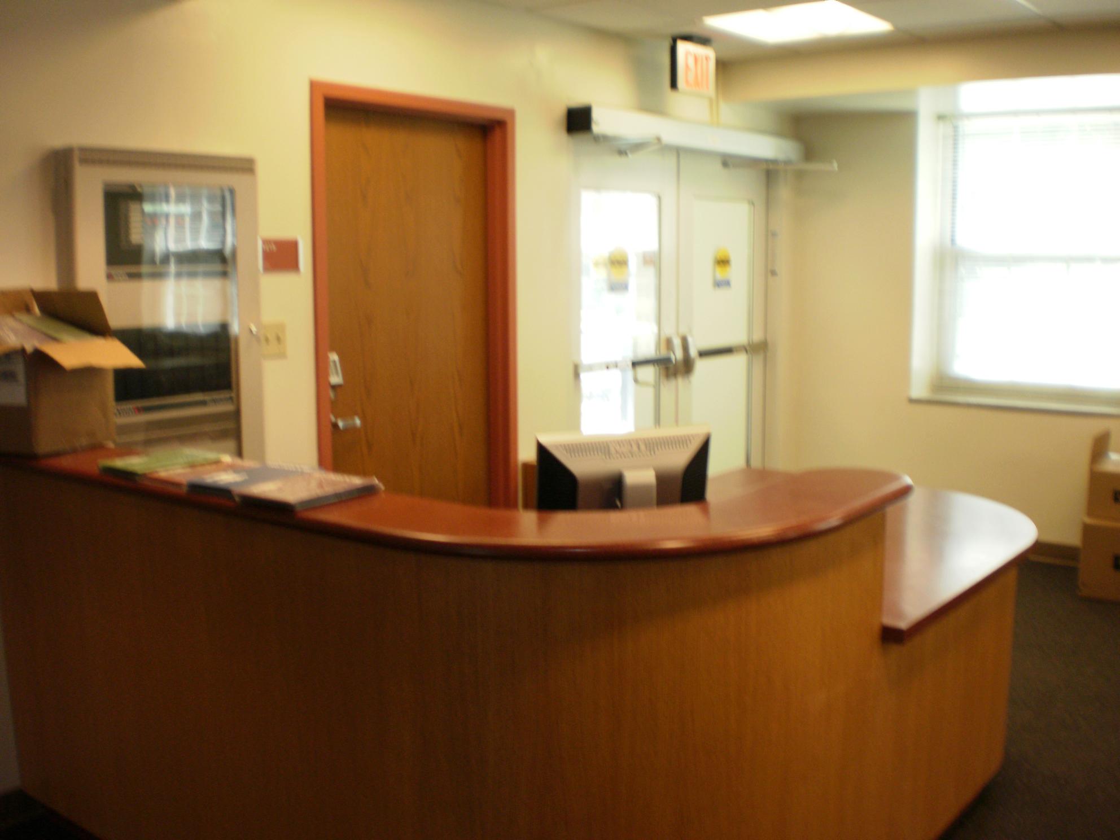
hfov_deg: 51.4
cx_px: 560
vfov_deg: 39.7
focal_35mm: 36
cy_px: 420
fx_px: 1165
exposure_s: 1/30
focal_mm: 6.3
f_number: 3.1
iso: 125
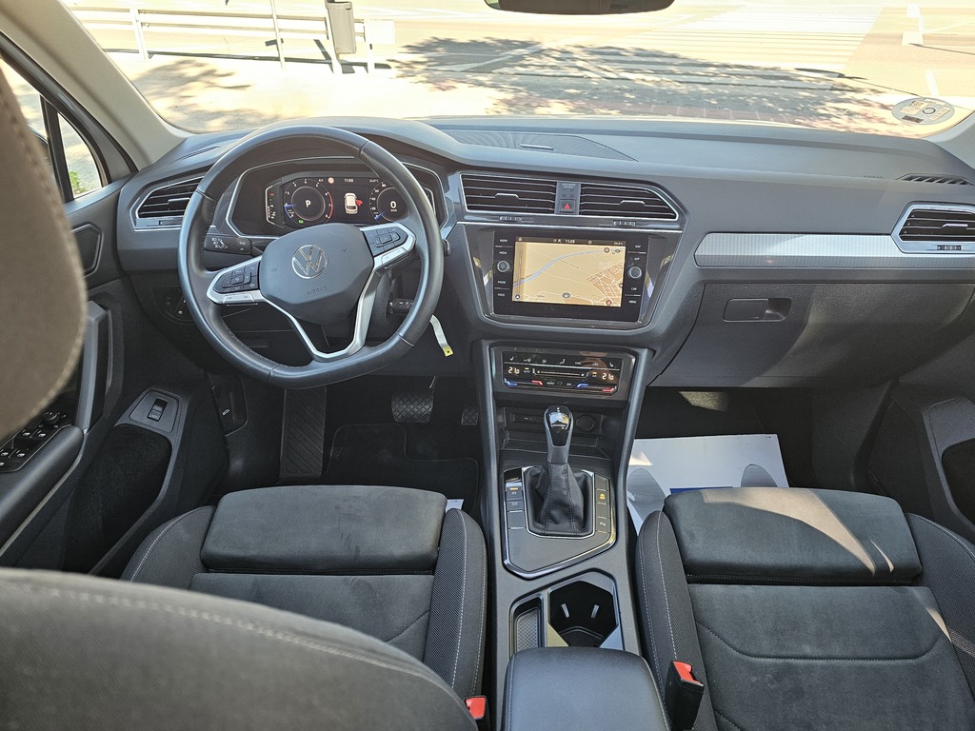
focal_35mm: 23
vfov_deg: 58.9
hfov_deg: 73.9
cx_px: 488
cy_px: 366
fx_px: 648
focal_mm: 6.3
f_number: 1.7
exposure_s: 1/180
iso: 250
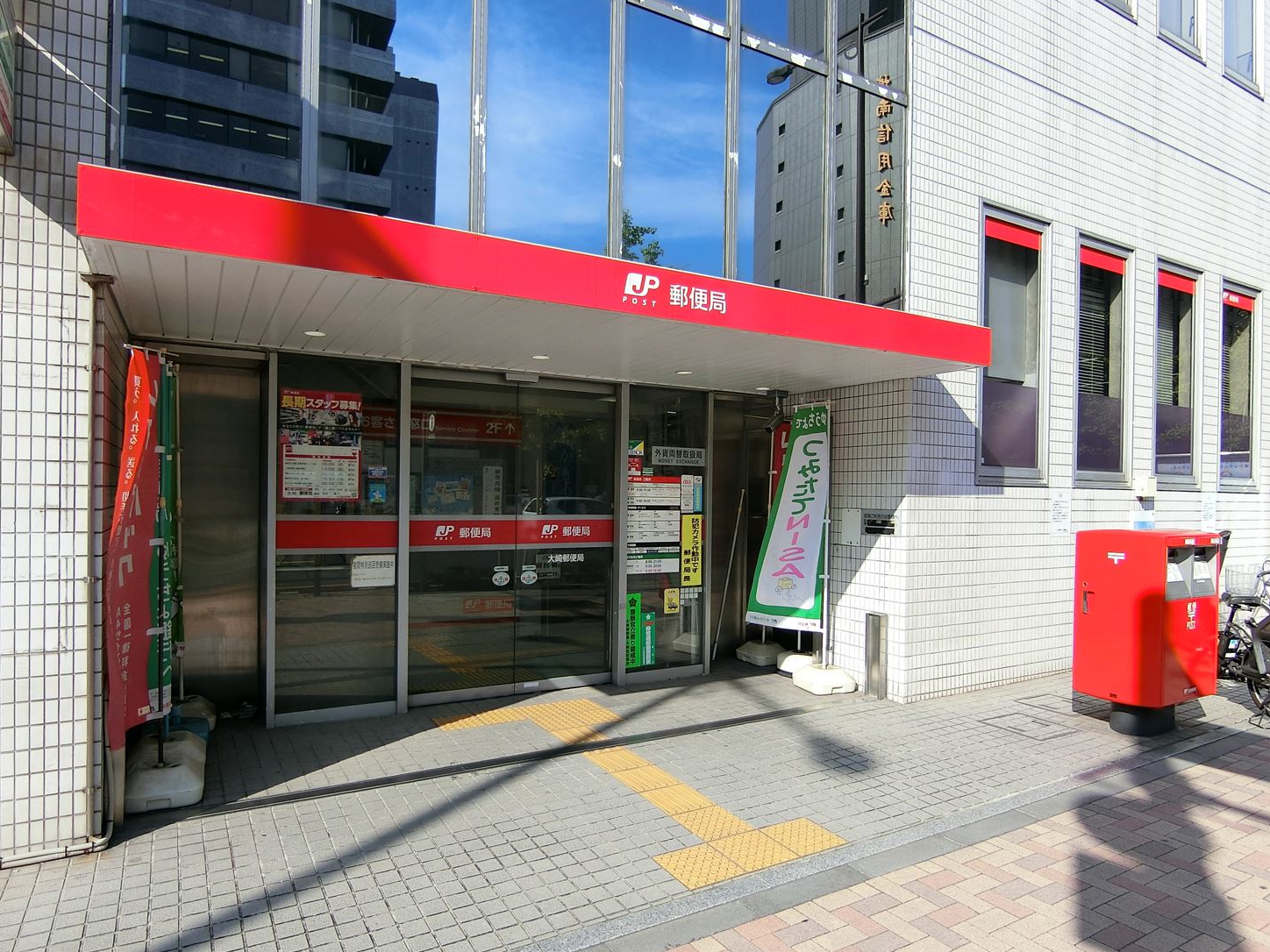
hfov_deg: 78.9
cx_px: 607
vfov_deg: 63.4
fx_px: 770
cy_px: 500
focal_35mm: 21
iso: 80
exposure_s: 1/200
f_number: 6.9
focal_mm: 4.06
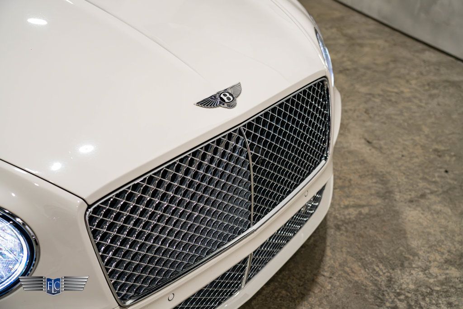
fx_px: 669
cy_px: 154
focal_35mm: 52
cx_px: 232
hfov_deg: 38.2
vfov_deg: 26.0
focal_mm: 52
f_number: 4
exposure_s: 1/125
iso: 1250
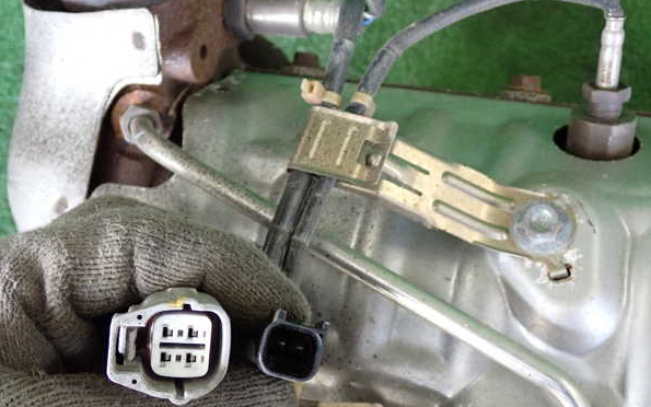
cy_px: 189
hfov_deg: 42.6
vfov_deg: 27.4
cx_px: 325
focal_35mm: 47
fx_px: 834
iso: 800
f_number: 2.9
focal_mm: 7.84
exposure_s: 1/125
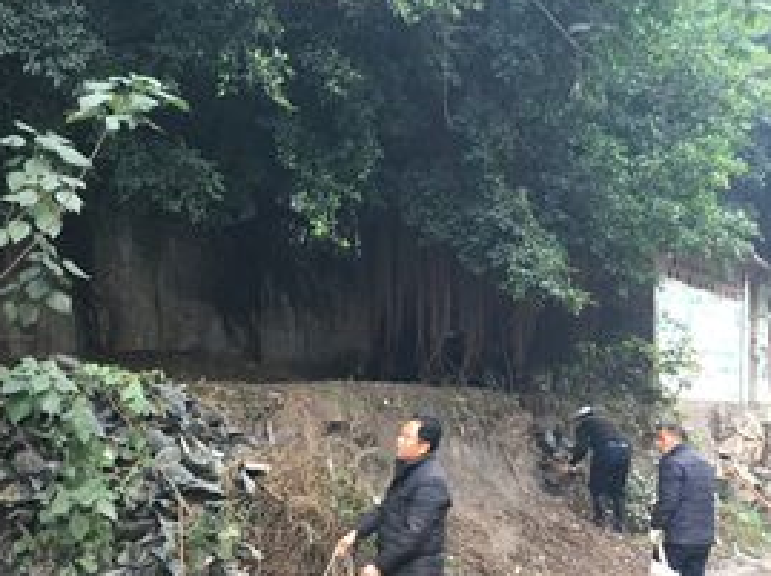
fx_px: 1201
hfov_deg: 34.7
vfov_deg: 26.2
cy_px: 500
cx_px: 183
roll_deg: -2.2
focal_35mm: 54
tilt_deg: +1.1
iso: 50
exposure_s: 1/17
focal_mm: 4.15
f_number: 2.2
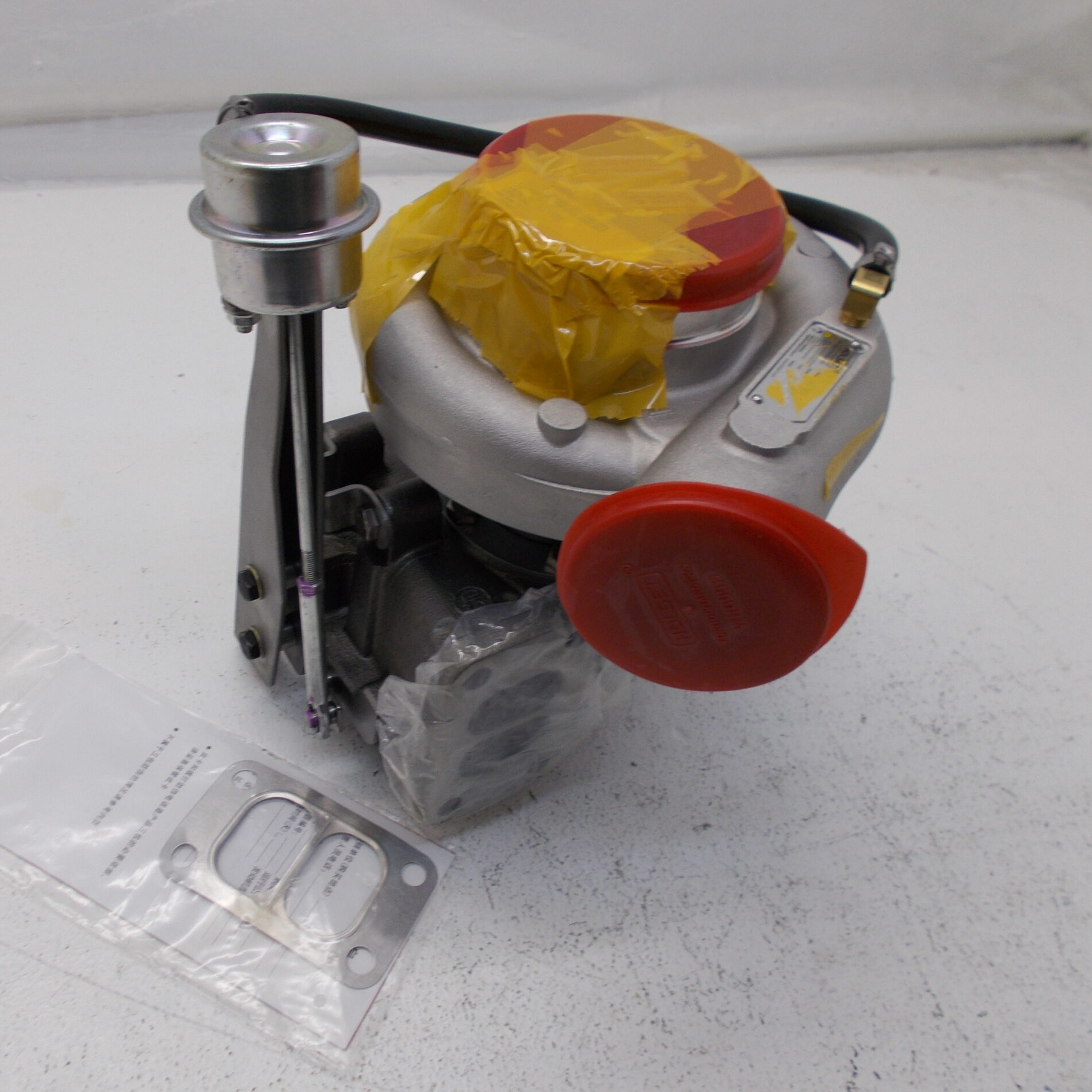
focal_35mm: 31
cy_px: 551
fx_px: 1106
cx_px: 432
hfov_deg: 52.1
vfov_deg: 52.5
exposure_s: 1/25
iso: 80
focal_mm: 4.6
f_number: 3.2
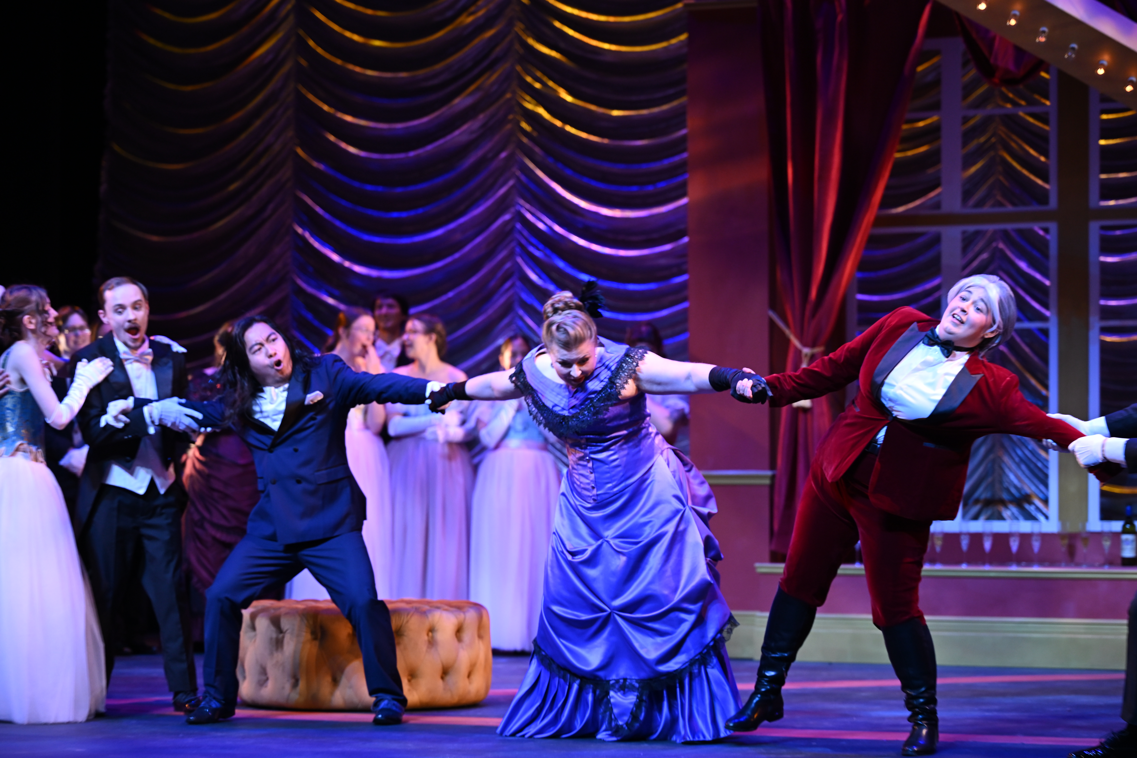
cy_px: 379
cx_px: 568
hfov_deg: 17.1
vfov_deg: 11.4
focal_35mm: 120
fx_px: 3790
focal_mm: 120
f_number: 2.8
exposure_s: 1/160
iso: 1250
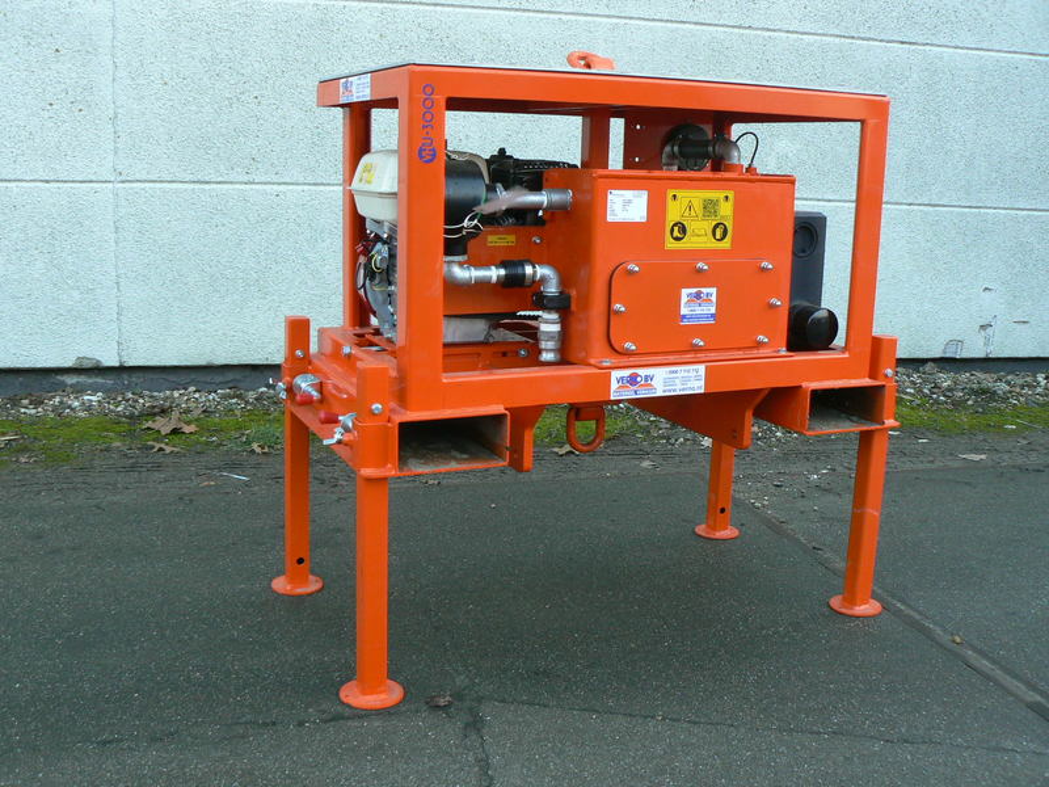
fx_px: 1091
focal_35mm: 36
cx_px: 524
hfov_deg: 51.4
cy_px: 394
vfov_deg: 39.7
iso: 100
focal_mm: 6
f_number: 4.5
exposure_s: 1/40
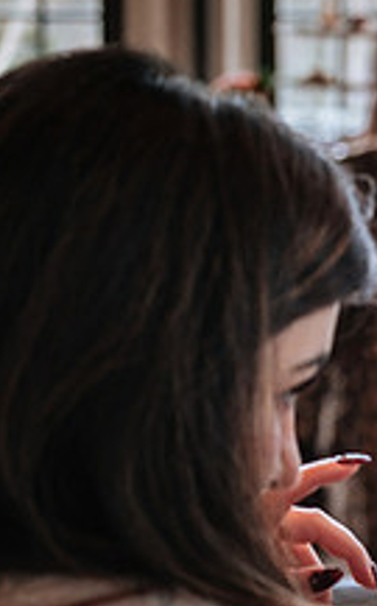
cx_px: 643
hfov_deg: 5.7
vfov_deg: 9.3
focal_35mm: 225
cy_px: 386
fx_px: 3711
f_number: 2.8
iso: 400
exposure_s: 1/160
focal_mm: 52
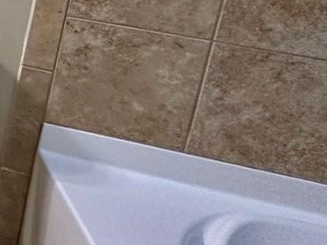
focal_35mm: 60
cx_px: -357
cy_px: -124
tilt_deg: -8.7
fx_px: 567
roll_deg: -4.1
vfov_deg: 20.7
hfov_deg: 18.2
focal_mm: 2.22
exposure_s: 1/120
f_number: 2.2
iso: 250
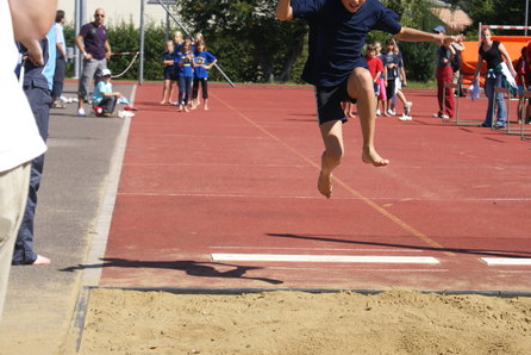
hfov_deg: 18.7
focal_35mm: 109
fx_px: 1609
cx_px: 304
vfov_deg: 12.6
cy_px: 152
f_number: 7.1
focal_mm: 60
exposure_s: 1/250
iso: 100
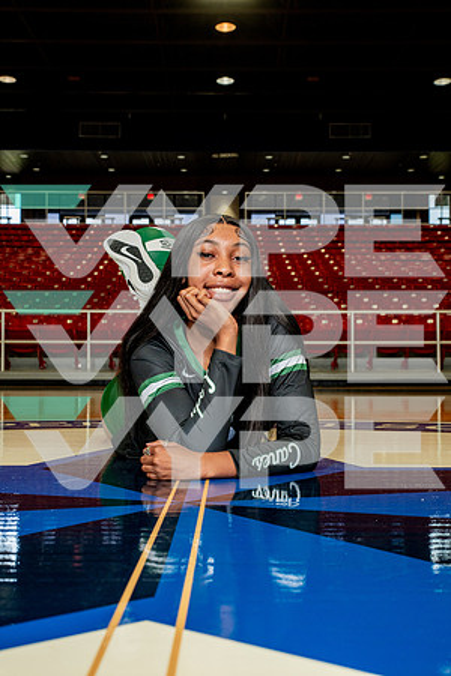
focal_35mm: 46
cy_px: 338
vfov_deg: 42.7
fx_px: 864
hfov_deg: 29.2
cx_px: 226
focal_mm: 46
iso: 800
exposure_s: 1/200
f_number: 7.1
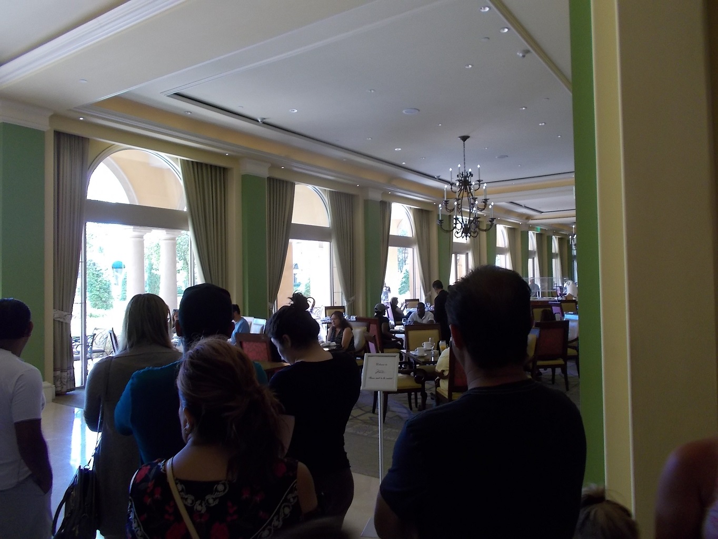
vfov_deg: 53.1
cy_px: 270
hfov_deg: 67.3
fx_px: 539
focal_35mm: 26
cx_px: 359
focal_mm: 4.6
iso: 180
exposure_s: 1/25
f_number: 3.2
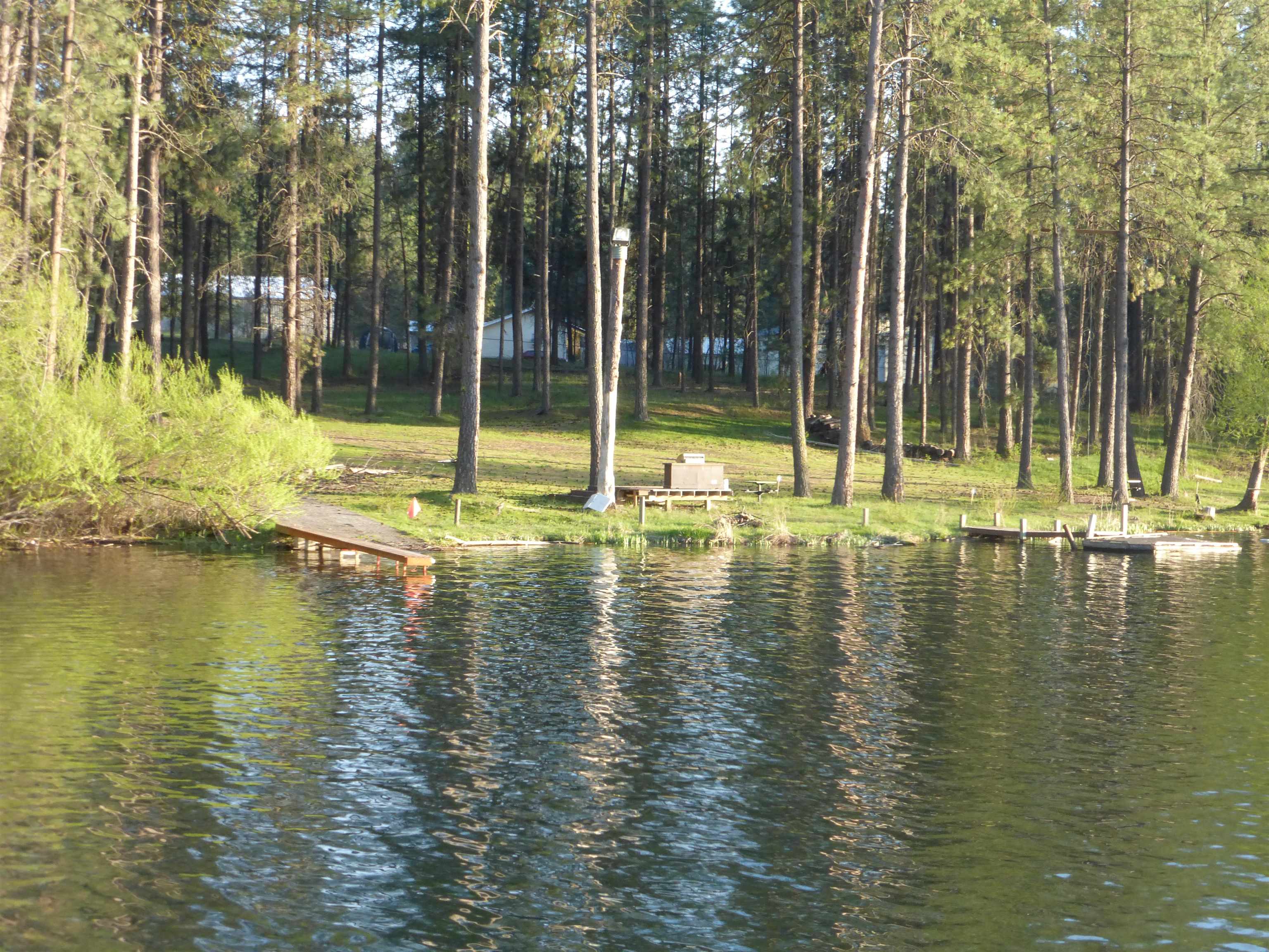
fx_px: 2713
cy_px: 476
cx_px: 634
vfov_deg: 19.9
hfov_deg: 26.3
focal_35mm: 74
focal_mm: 12.5
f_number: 5
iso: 320
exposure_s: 1/125
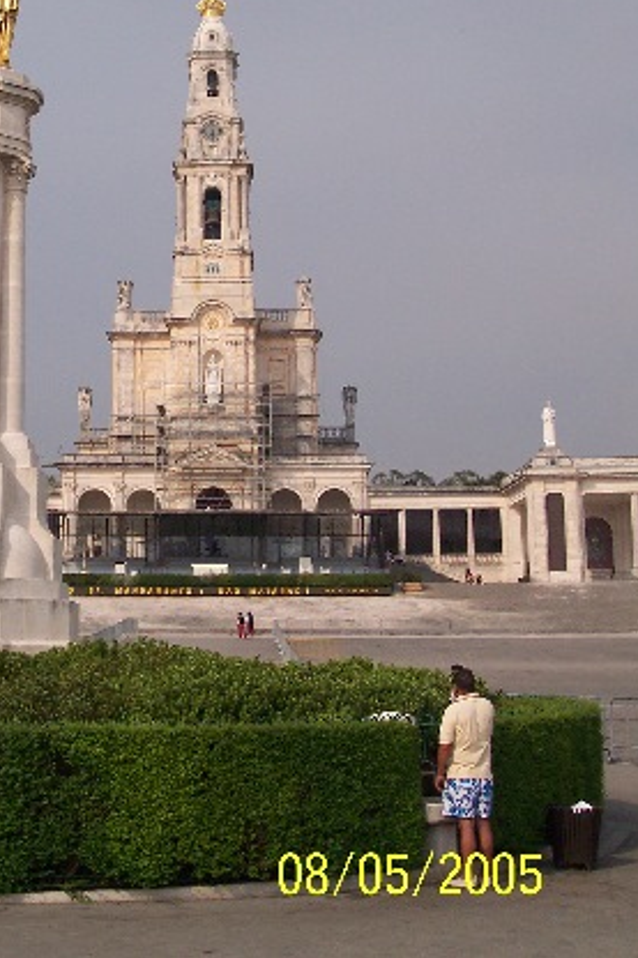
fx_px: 1516
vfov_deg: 34.5
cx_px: 135
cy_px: 274
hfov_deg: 23.4
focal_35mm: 57
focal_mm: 8
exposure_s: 1/1000
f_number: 4.8
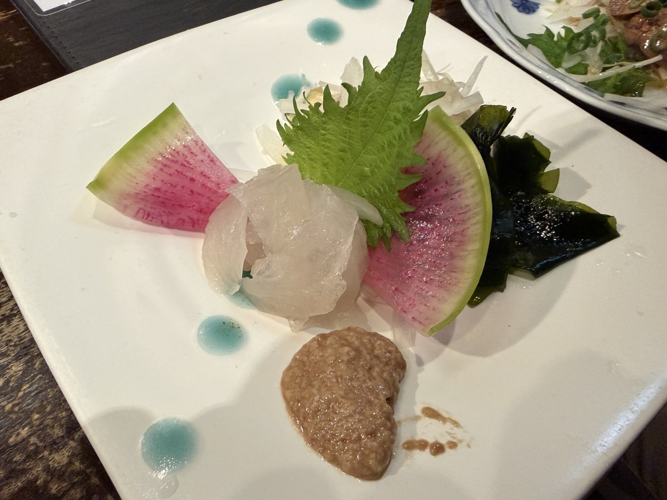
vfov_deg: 54.9
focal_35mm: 25
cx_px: 331
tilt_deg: -55.1
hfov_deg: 69.4
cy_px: 253
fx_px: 482
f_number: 2.2
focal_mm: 2.22
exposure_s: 1/50
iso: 500
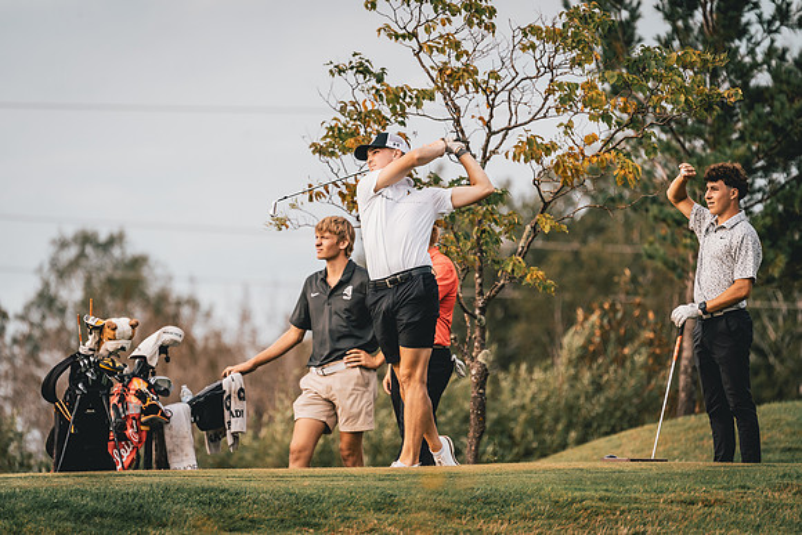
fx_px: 8913
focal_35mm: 400
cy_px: 268
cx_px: 401
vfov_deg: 3.4
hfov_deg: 5.2
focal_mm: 400
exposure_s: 1/500
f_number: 6.3
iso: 400
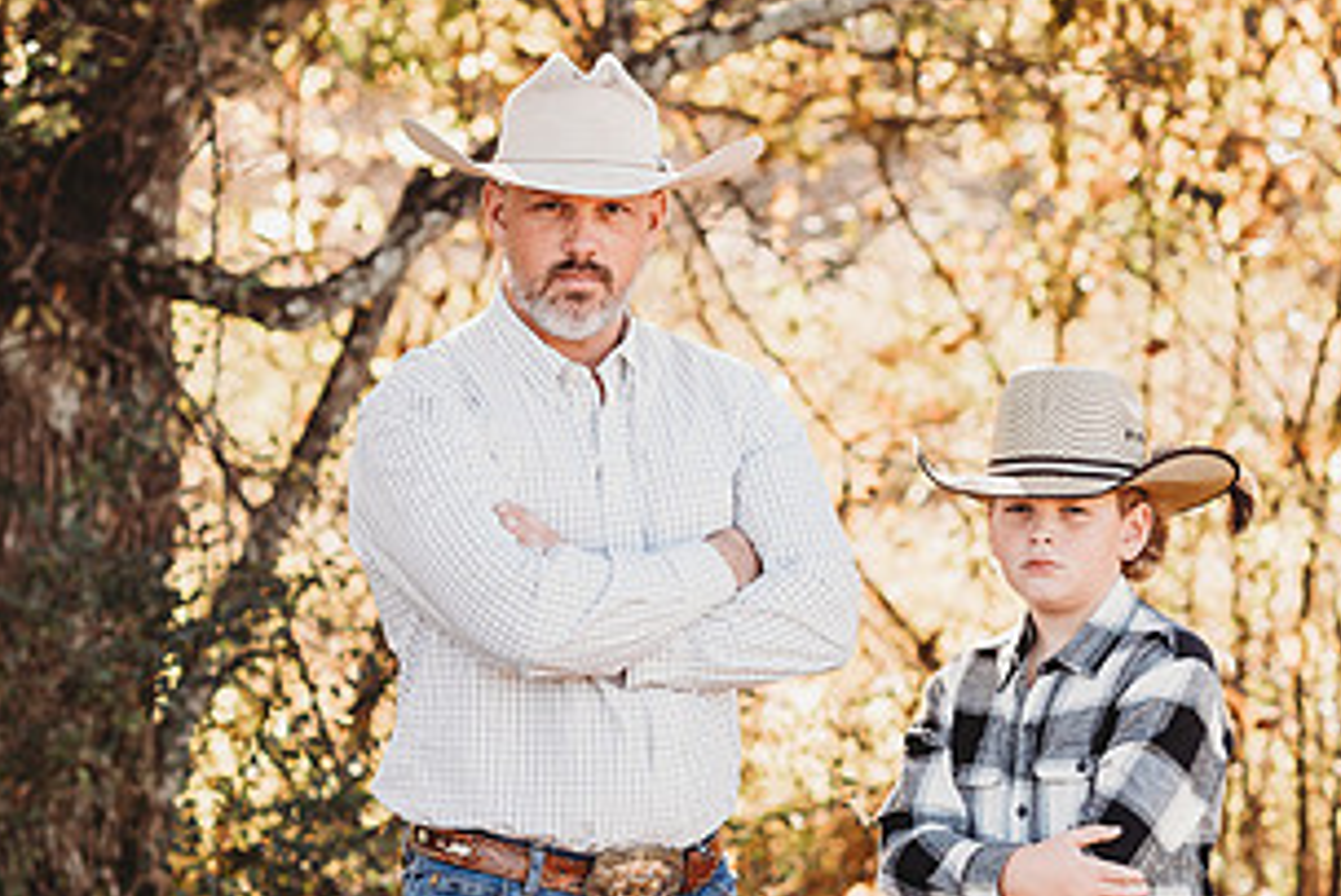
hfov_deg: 12.7
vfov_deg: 8.5
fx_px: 6037
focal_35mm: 162
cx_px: 816
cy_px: 660
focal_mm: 85
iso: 160
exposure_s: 1/250
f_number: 2.8
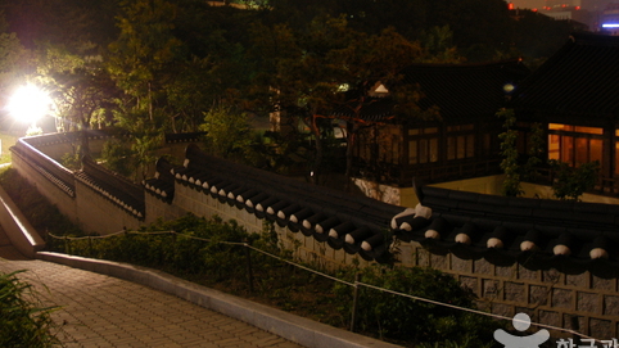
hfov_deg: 49.2
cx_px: 256
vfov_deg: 28.7
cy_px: 97
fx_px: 673
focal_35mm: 41
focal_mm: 18
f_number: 3.5
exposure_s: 1.3
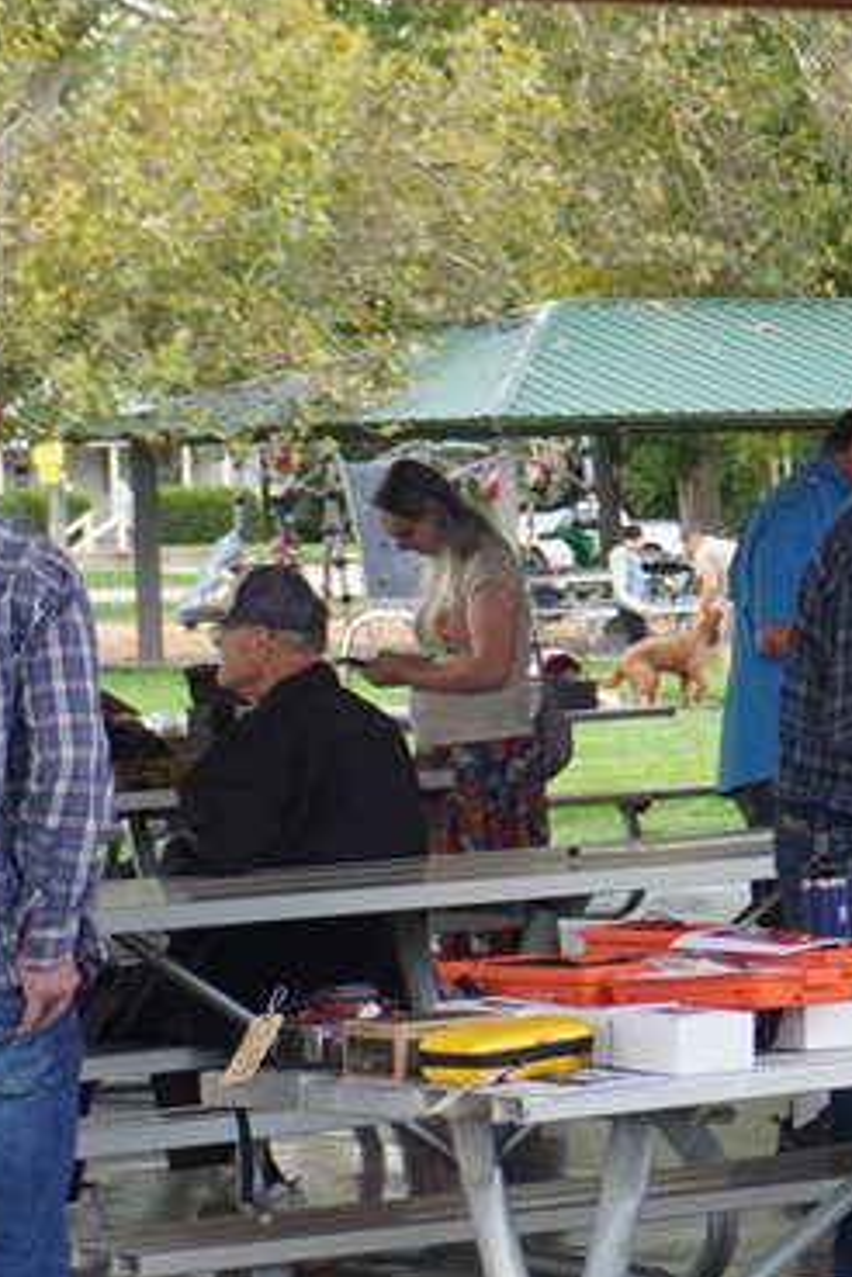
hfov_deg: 7.7
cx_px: 1694
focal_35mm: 171
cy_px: 519
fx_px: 6057
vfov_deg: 12.0
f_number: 5.6
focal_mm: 35
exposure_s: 1/160
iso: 400
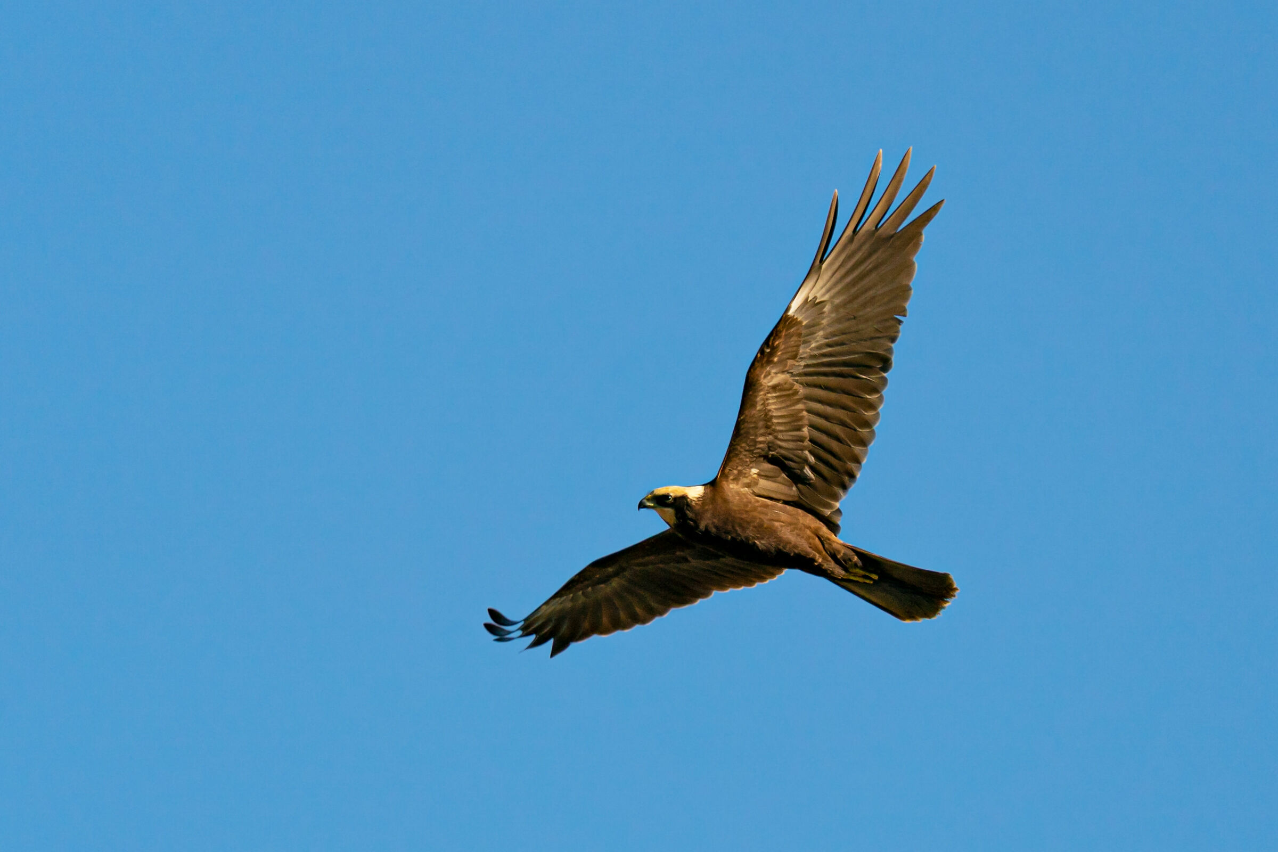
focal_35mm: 600
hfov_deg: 3.4
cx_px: 639
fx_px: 21298
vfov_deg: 2.3
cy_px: 426
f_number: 7.1
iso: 250
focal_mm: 600
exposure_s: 1/2000
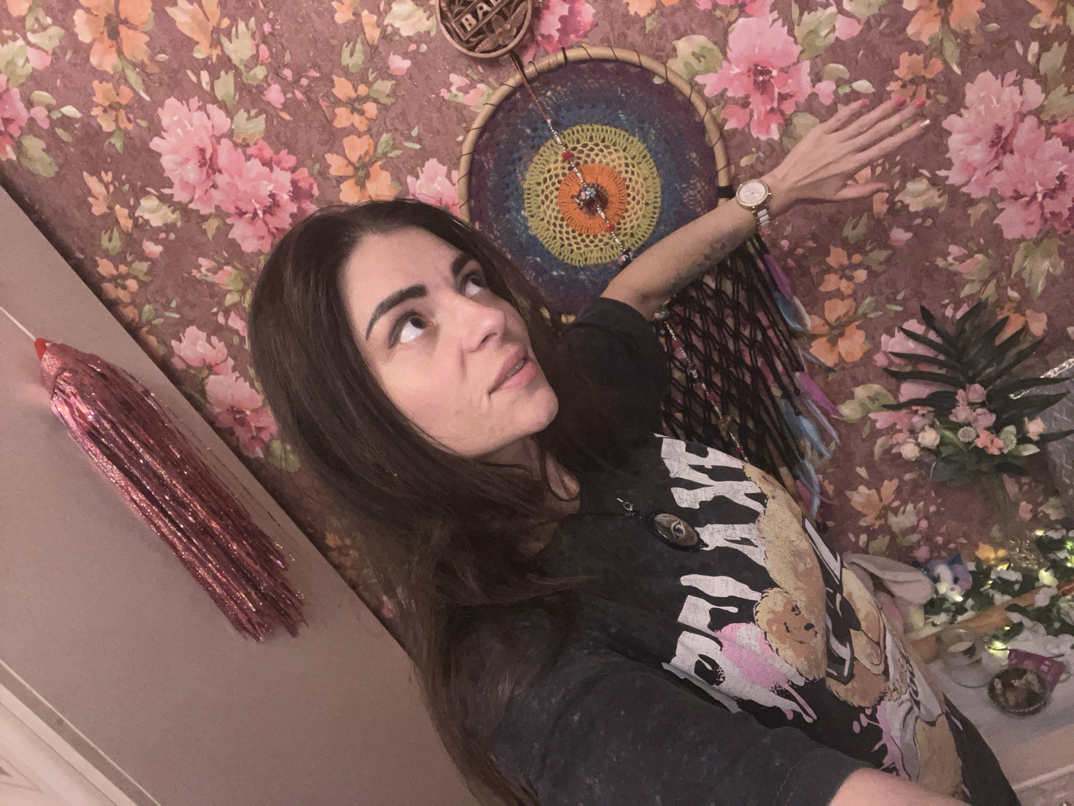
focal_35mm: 23
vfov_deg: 58.9
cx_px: 537
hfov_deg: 73.9
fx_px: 714
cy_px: 403
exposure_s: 1/27
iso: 250
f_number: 2.2
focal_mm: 2.71
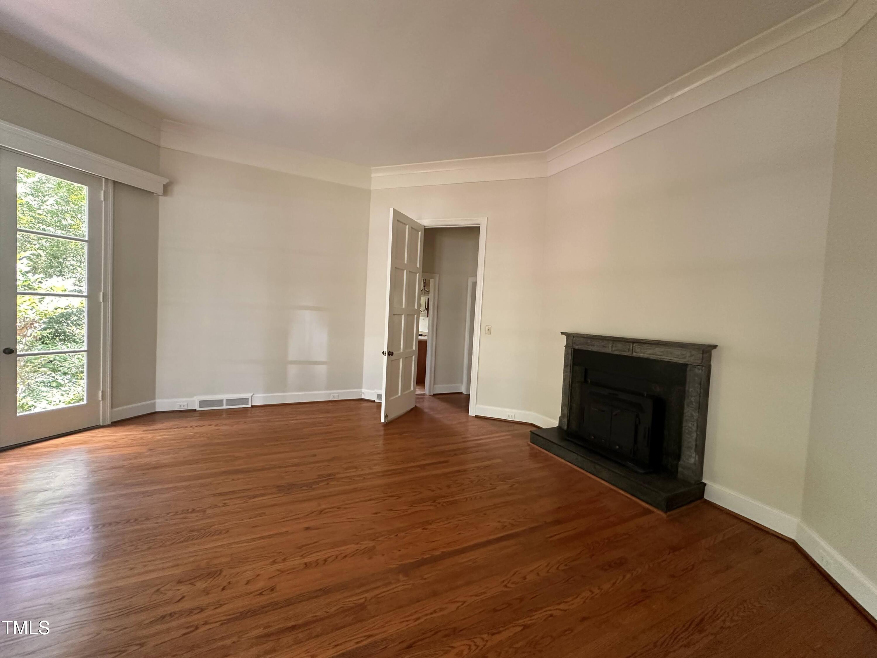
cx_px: 438
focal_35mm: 14
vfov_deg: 85.7
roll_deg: -3.3
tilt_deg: -2.7
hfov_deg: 102.1
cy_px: 329
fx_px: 355
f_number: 2.2
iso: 320
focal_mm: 2.22
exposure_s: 1/82
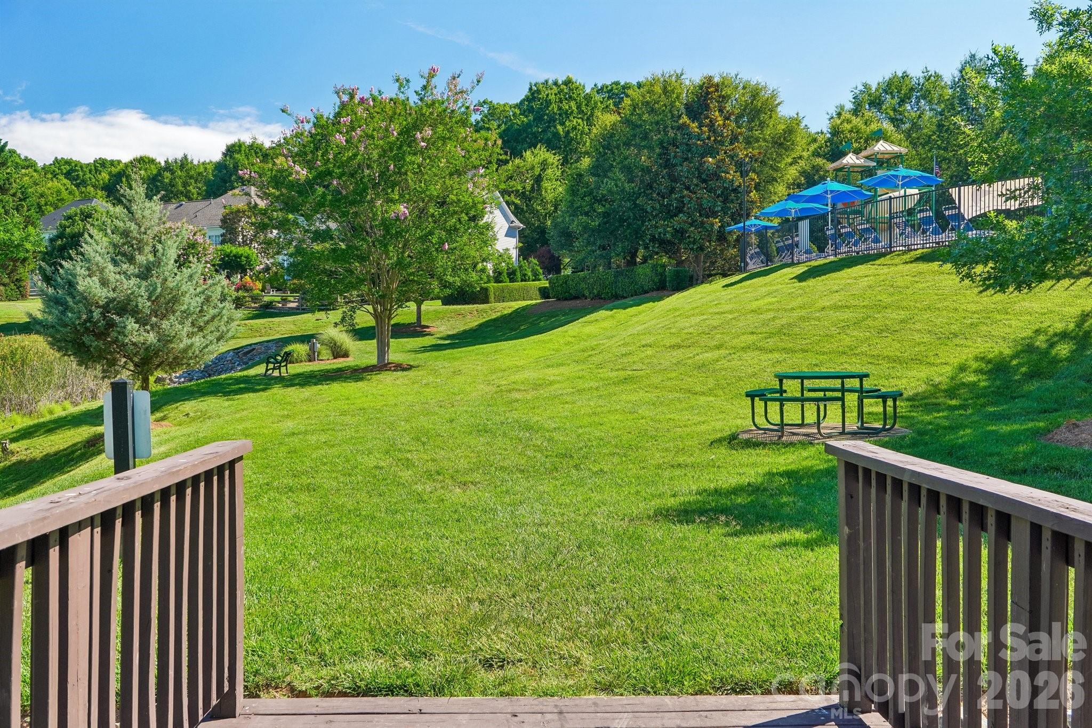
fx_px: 910
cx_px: 546
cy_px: 364
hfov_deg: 61.9
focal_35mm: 30
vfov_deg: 43.6
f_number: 8
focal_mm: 20
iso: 100
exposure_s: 1/60
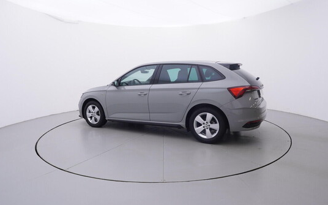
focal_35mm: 24
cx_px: 164
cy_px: 98
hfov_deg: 75.9
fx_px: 210
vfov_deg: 52.0
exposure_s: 1/80
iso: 200
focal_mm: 15
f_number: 5
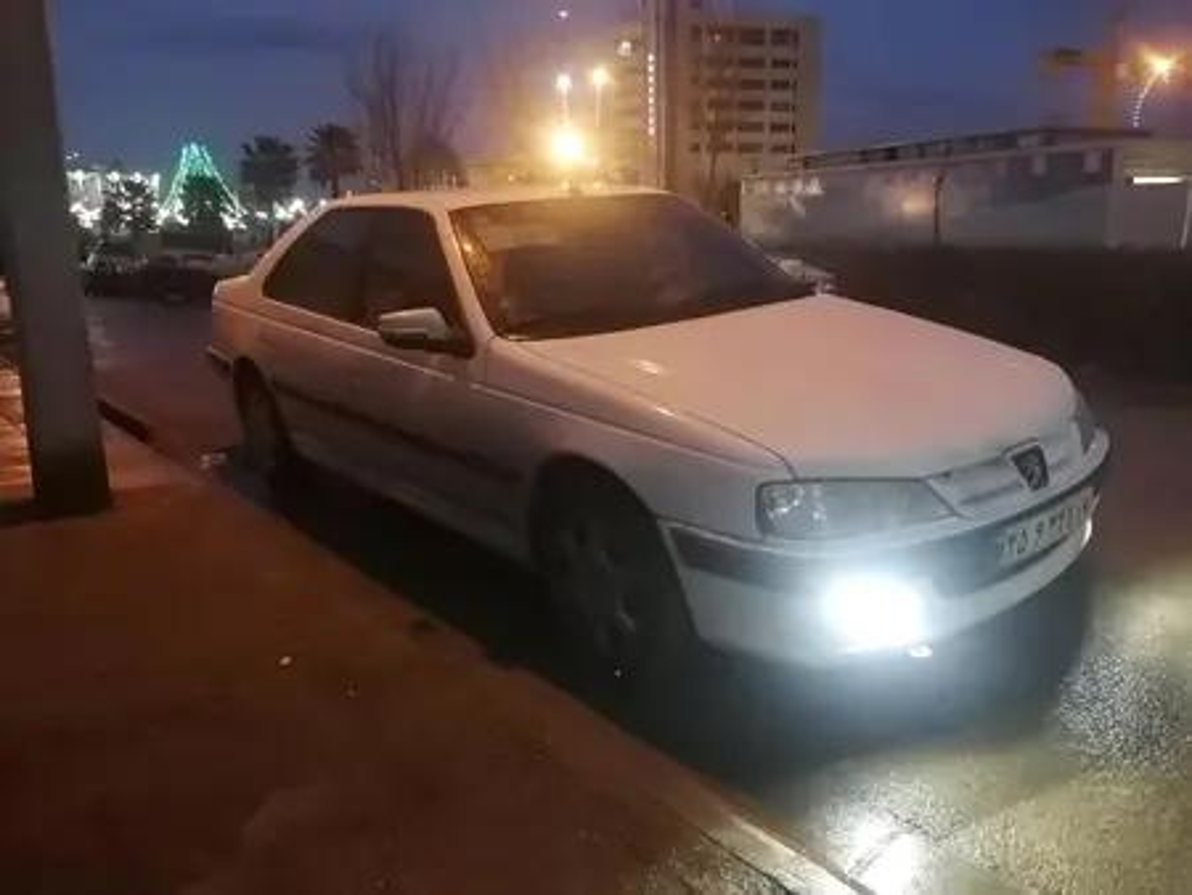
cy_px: 448
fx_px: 930
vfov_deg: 51.4
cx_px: 596
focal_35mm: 27
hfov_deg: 65.3
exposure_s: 1/25
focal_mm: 3.62
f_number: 1.8
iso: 500
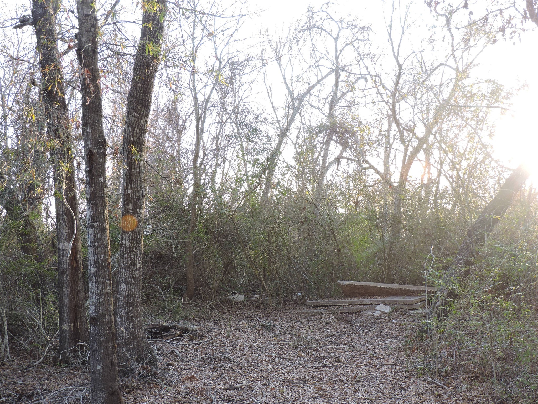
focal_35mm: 43
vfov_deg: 33.6
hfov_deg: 43.9
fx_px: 668
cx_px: 269
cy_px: 202
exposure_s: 1/50
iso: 100
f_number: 3.4
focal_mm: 7.7
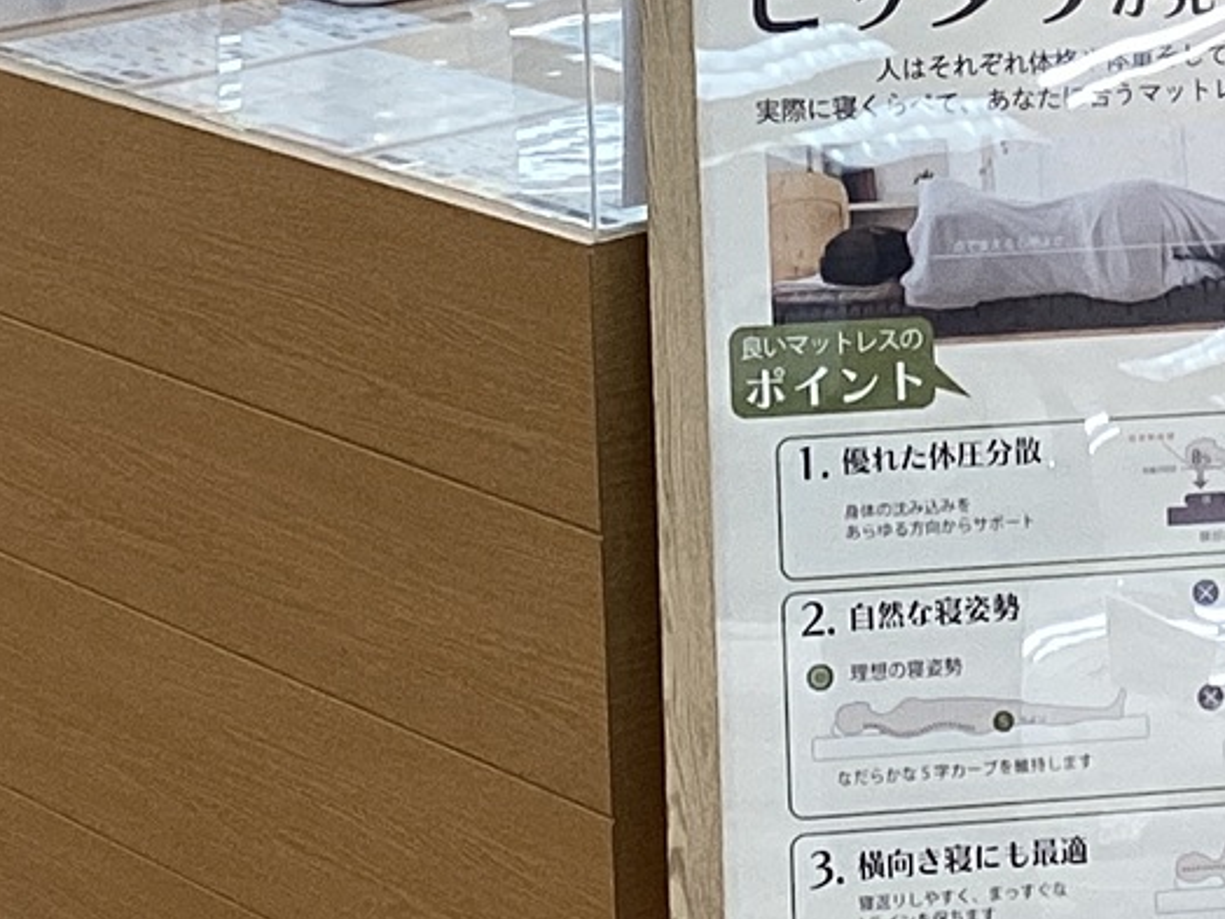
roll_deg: +0.6
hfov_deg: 14.2
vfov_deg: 10.8
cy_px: -221
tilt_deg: -9.8
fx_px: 4777
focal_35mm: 135
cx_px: 1389
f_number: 2.4
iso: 64
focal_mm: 3.3
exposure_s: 1/100
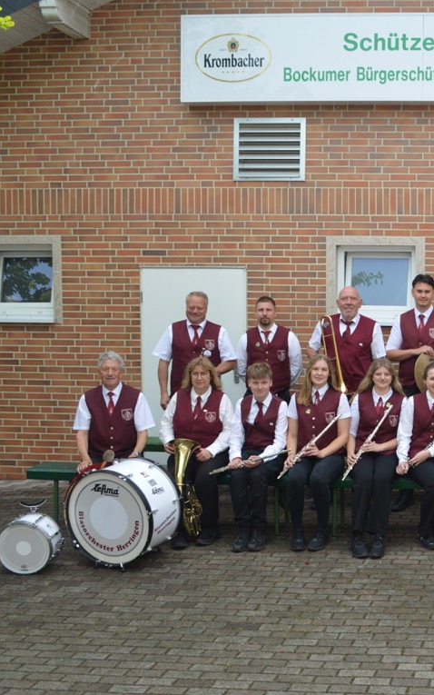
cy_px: 386
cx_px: 537
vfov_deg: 43.4
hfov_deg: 24.9
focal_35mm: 46
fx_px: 871
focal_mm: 18
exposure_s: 1/125
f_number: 5.6
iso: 110
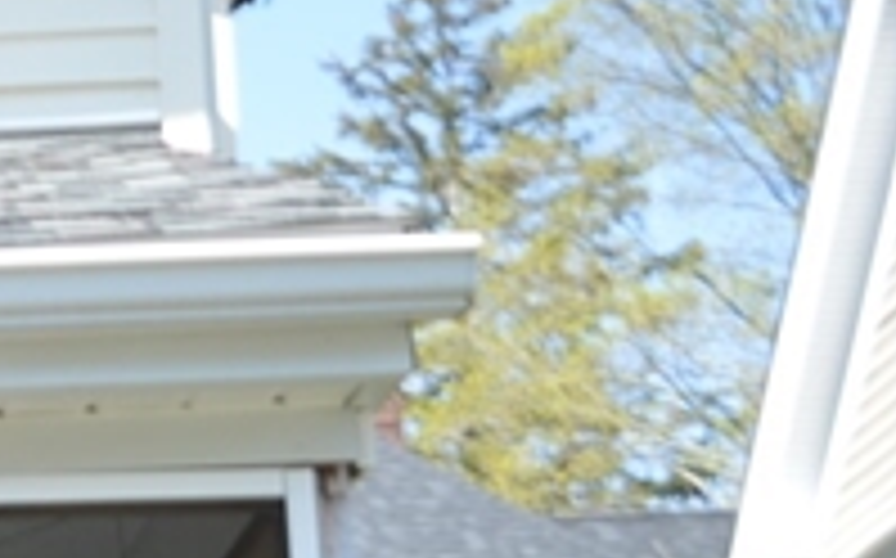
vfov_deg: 7.3
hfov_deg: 11.1
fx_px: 4221
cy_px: 1024
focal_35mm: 173
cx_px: -837
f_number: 8
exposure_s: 1/250
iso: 100
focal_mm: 22
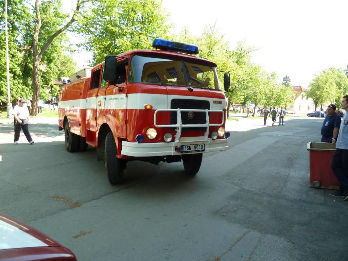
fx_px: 251
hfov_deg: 69.4
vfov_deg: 54.9
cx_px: 174
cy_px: 130
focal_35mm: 25
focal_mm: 4.1
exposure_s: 1/100
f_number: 3.3
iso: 80
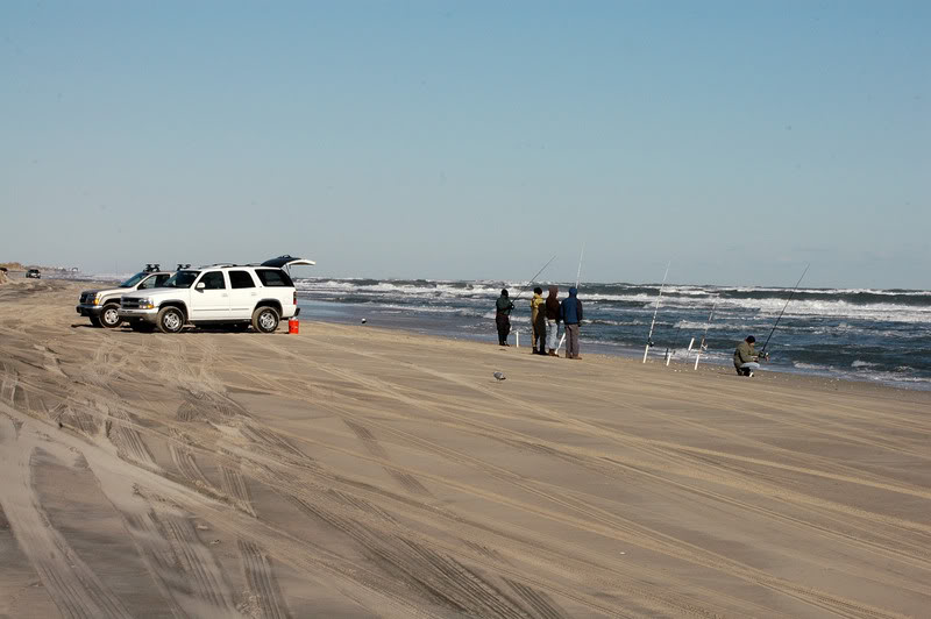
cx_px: 466
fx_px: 2713
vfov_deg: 13.0
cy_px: 310
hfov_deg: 19.5
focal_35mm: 105
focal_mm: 70
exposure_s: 1/500
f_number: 20
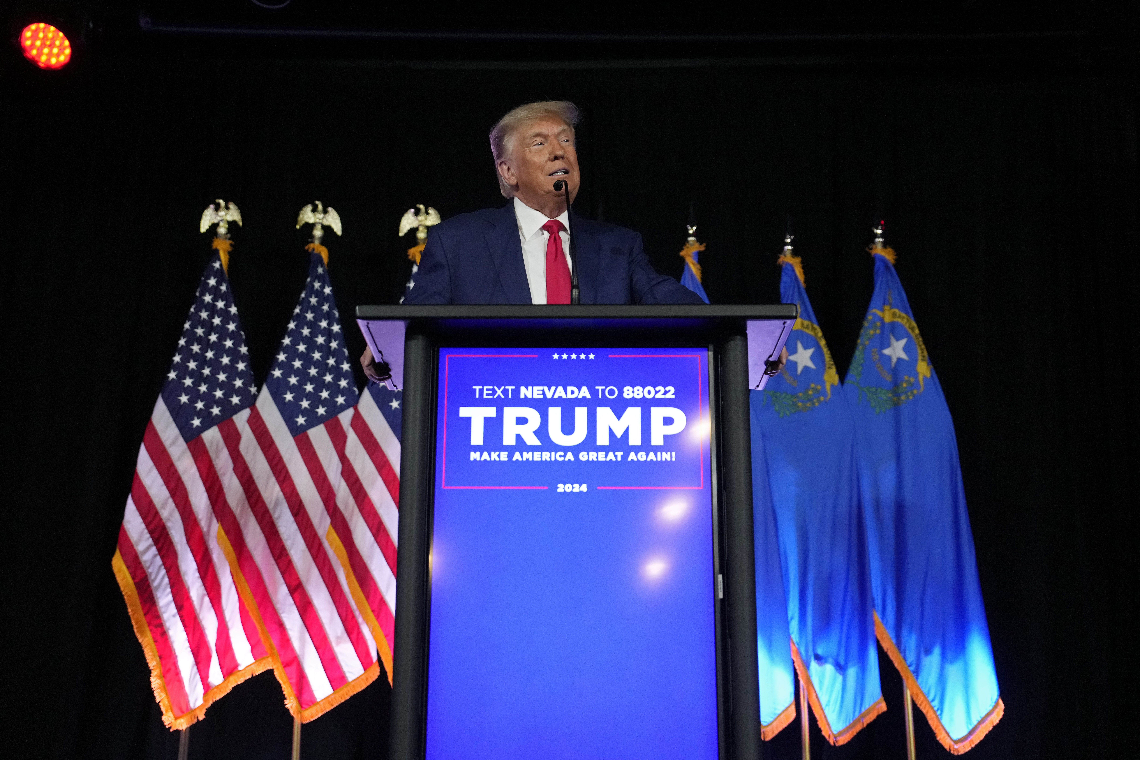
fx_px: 1457
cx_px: 570
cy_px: 380
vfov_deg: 29.2
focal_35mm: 46
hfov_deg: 42.7
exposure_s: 1/640
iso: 5000
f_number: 2.8
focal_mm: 46
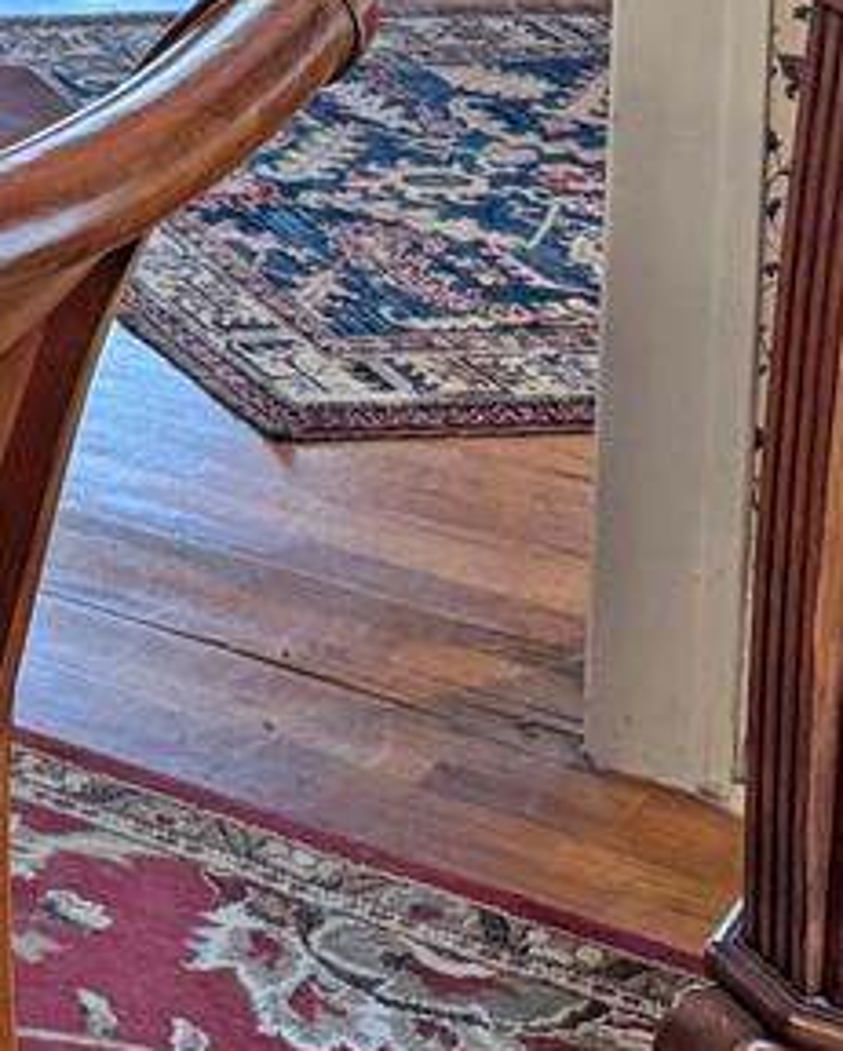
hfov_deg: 10.1
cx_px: -1285
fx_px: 4048
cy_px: -803
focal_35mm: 130
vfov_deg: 13.4
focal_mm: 6.76
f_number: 1.78
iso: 200
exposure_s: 1/120
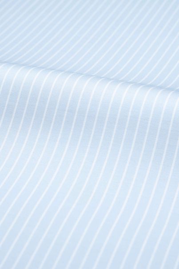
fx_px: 634
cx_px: 90
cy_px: 134
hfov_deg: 16.1
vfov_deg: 23.9
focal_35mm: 85
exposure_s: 1/160
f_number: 8
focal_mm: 85
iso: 100
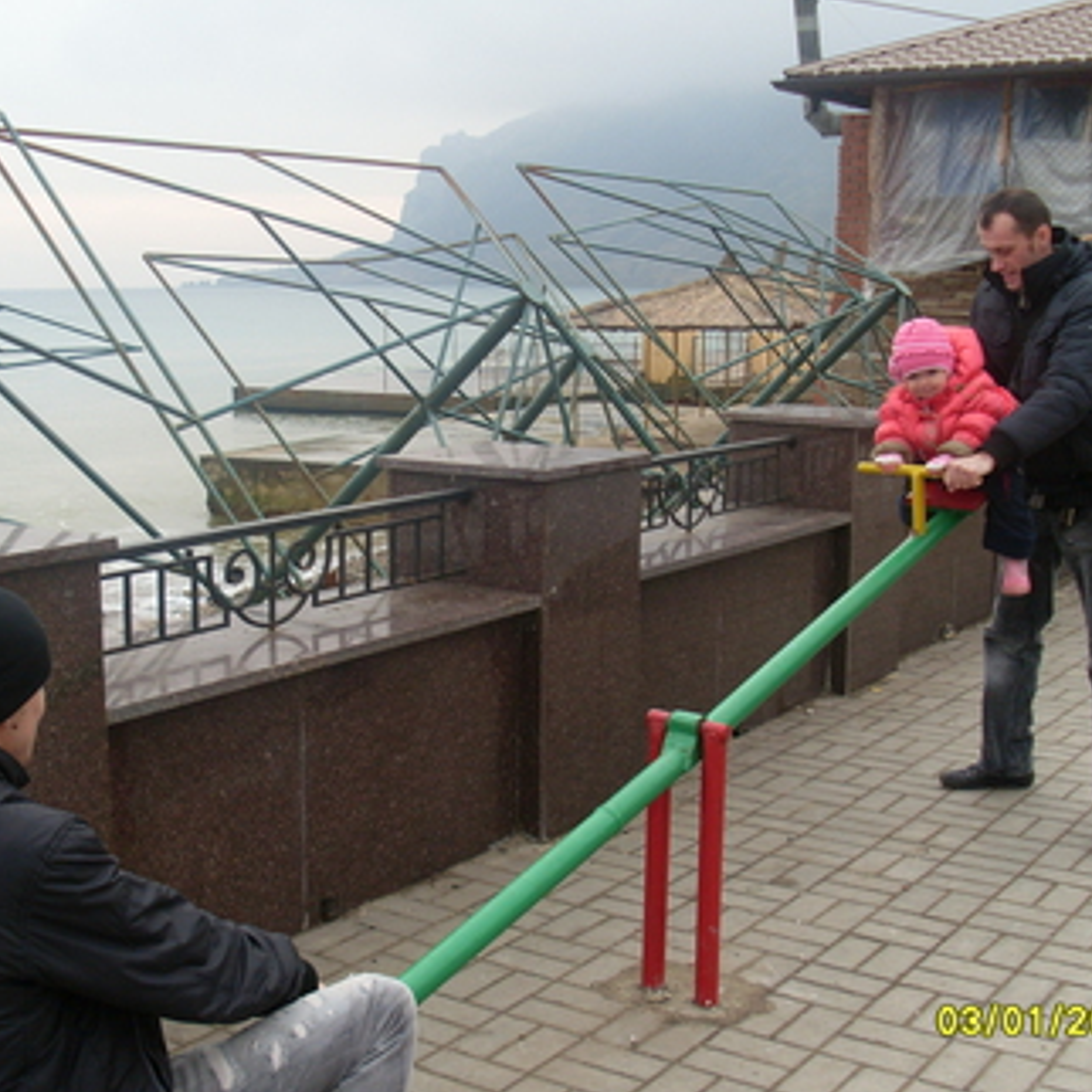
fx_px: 1677
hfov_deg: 36.0
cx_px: 478
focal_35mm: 47
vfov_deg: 36.1
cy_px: 560
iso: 80
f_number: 3
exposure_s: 1/350
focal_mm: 6.3
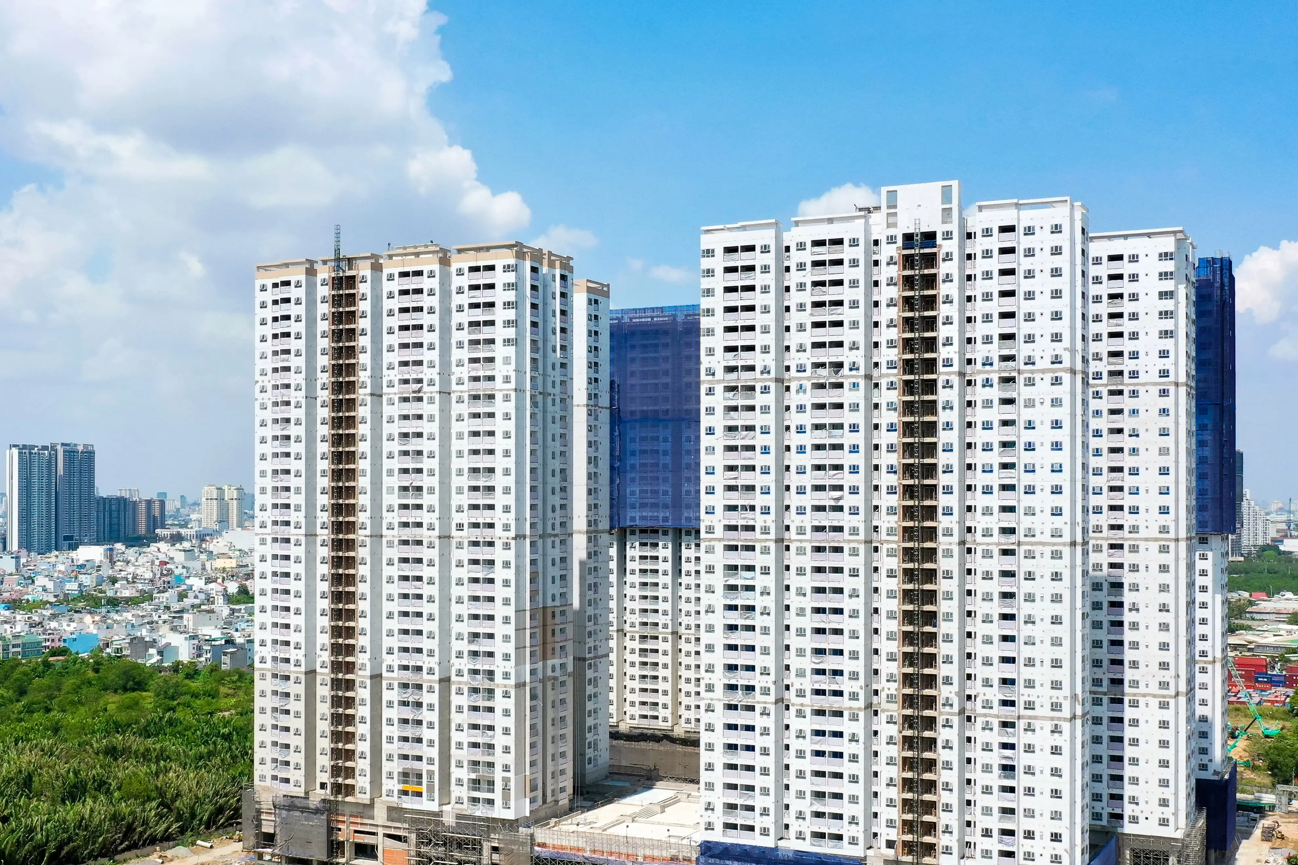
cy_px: 494
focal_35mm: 39
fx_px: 1406
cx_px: 691
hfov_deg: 49.5
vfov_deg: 34.1
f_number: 6.3
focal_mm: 10.26
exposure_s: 1/640
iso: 100
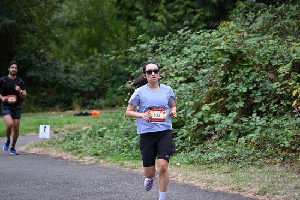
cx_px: 150
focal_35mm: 200
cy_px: 100
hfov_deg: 10.3
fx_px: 1667
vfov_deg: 6.9
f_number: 6.3
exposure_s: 1/320
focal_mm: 200
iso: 400
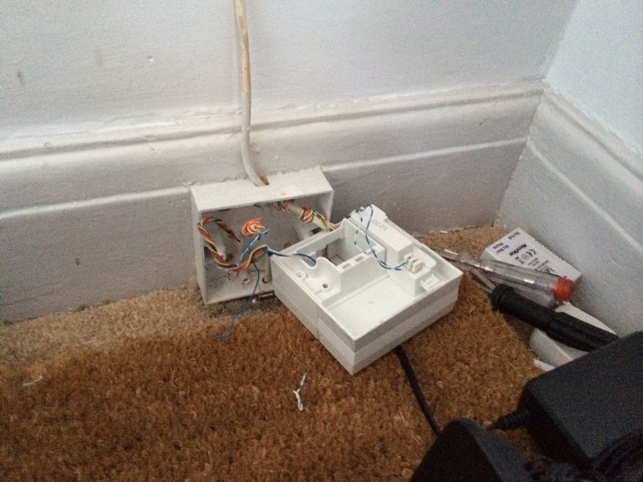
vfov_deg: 46.8
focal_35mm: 30
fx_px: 557
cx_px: 322
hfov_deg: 60.0
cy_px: 241
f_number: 2.2
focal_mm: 4.12
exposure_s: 1/15
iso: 500
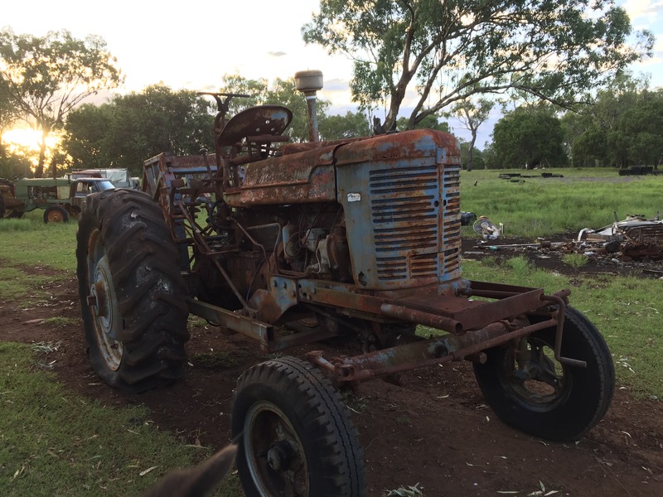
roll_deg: +1.1
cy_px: 248
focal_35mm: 29
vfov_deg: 48.2
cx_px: 332
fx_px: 555
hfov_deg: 61.7
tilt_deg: -6.4
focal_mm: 4.15
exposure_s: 1/100
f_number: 2.2
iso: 32
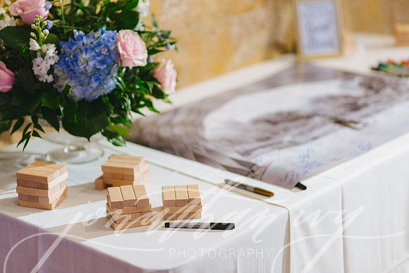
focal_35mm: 85
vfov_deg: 16.1
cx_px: 204
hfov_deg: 23.9
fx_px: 966
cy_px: 136
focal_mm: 85
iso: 1600
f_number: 2
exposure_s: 1/125
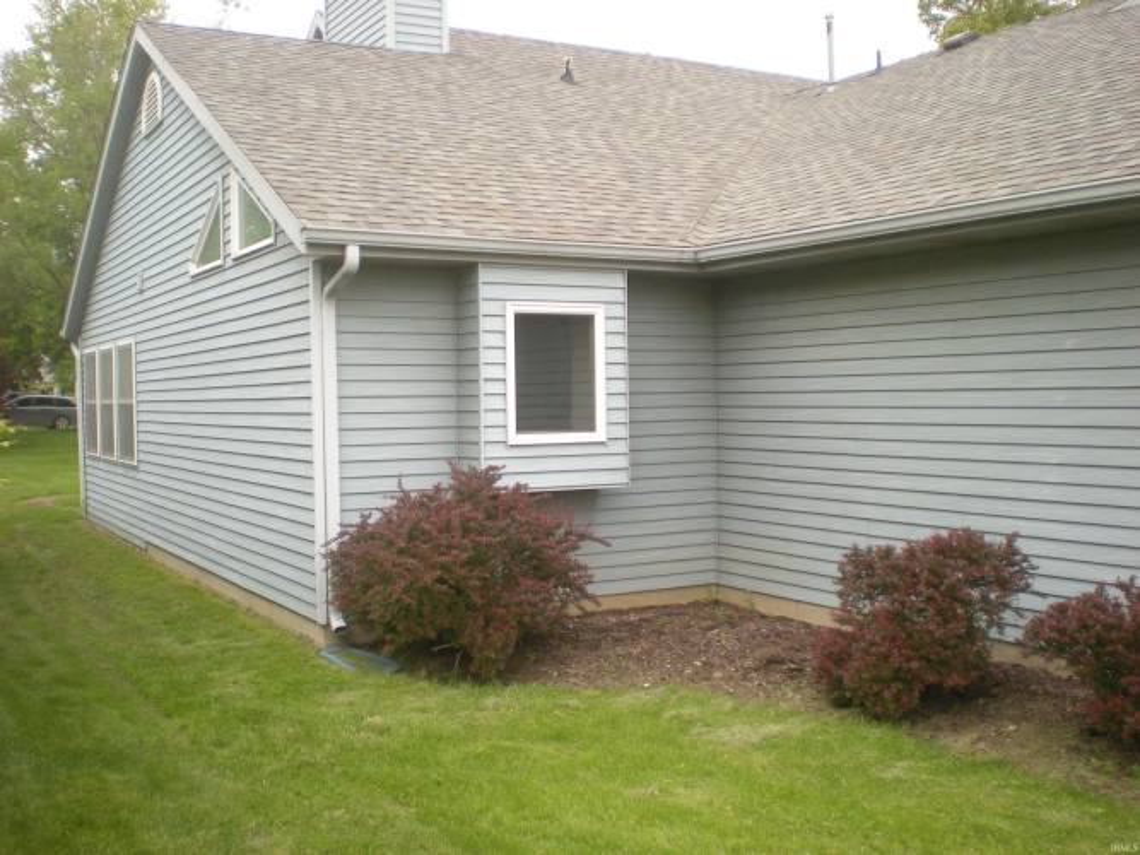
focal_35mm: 38
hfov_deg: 49.0
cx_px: 570
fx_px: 1251
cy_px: 428
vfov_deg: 37.7
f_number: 3.1
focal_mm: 6.3
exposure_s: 1/298
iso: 89
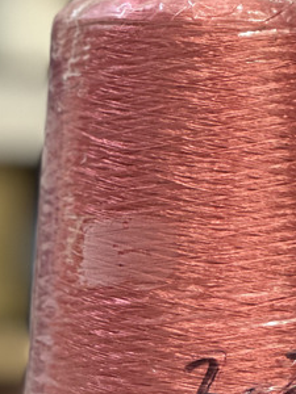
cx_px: 210
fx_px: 2337
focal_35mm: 205
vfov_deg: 9.7
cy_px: 171
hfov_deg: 7.2
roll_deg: -1.0
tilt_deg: +0.4
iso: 160
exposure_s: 1/33
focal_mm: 9
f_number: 2.8
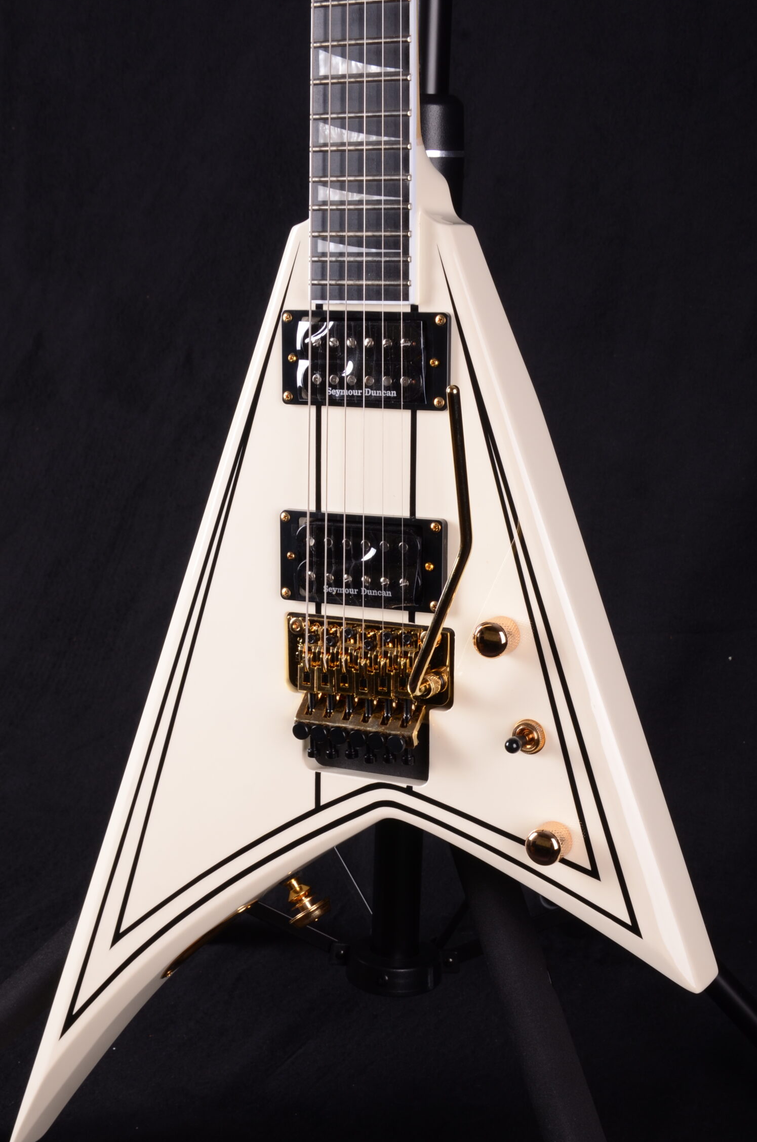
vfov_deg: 33.7
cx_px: 373
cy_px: 633
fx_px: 1887
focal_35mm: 60
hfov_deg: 22.7
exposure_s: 1/200
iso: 200
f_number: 14
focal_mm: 35
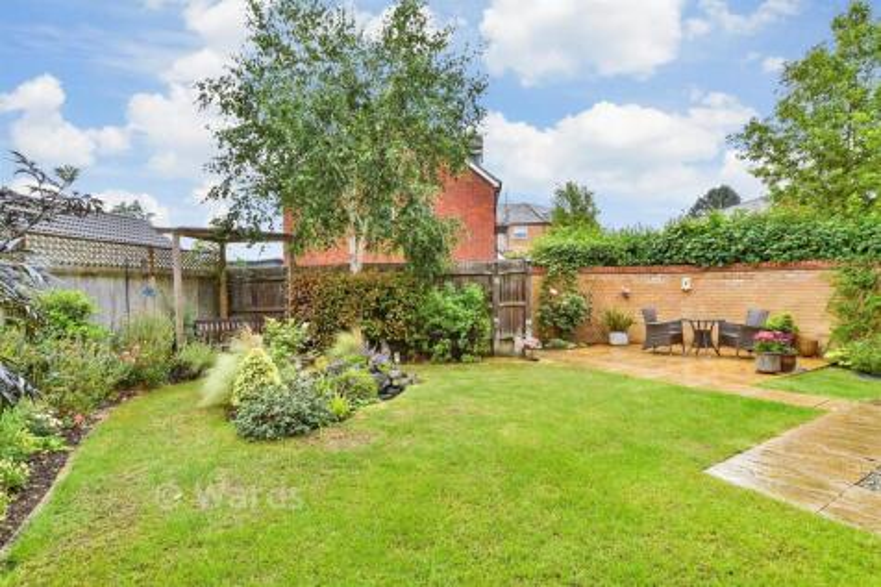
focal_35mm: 15
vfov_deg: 77.3
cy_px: 294
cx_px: 440
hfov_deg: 100.4
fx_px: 367
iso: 320
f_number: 8
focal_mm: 10
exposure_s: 1/125
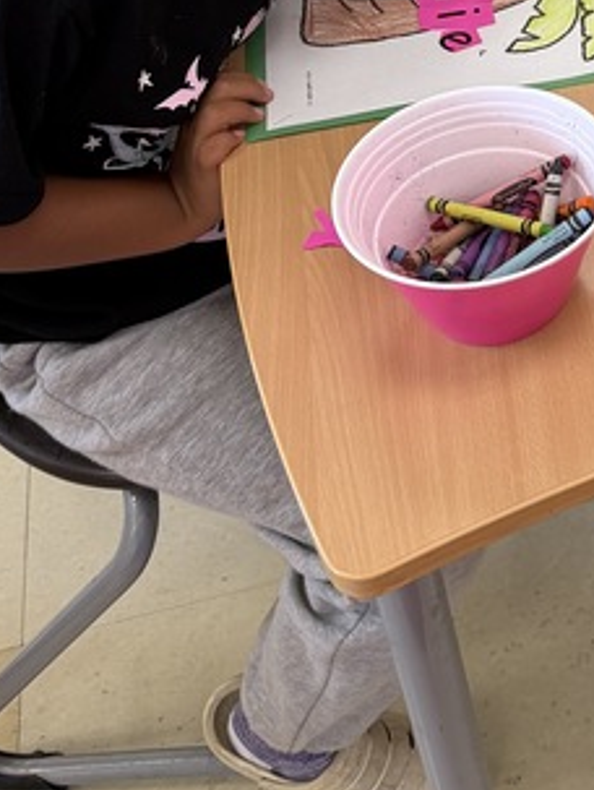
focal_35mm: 81
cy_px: -16
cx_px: 779
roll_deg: +2.6
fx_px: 1849
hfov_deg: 17.1
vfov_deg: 23.0
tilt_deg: -39.2
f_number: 1.78
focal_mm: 6.76
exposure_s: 1/60
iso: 125
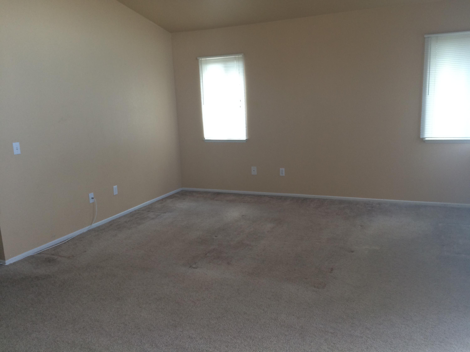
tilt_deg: -11.8
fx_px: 394
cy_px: 176
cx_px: 235
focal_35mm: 29
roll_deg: +2.8
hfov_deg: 61.7
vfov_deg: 48.2
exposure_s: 1/30
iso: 100
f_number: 2.2
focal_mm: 4.15
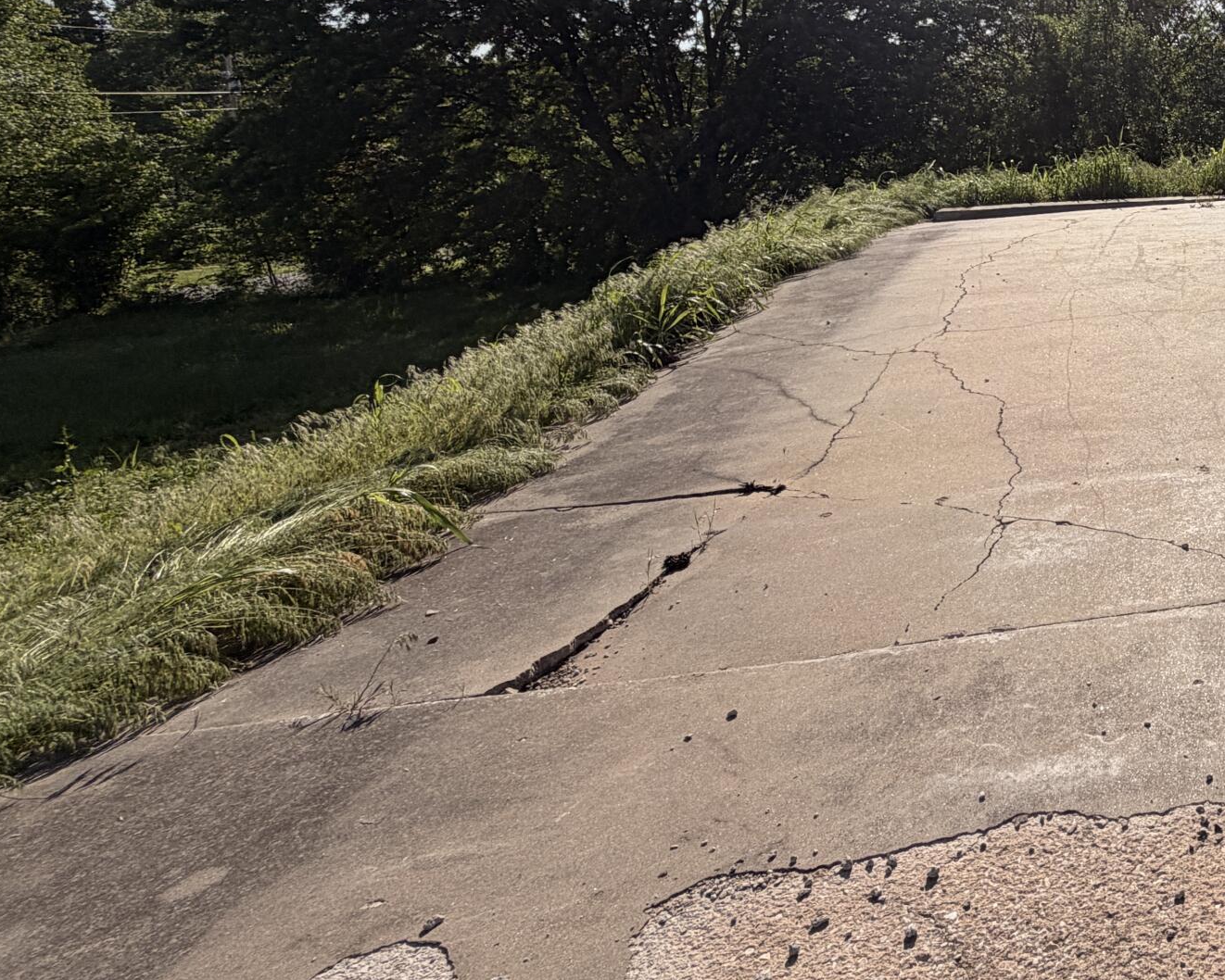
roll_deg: +2.8
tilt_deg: -2.1
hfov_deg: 45.4
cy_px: 171
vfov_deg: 44.4
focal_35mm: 31
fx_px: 1124
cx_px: 1296
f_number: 2.2
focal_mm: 2.22
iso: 20
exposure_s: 1/1399
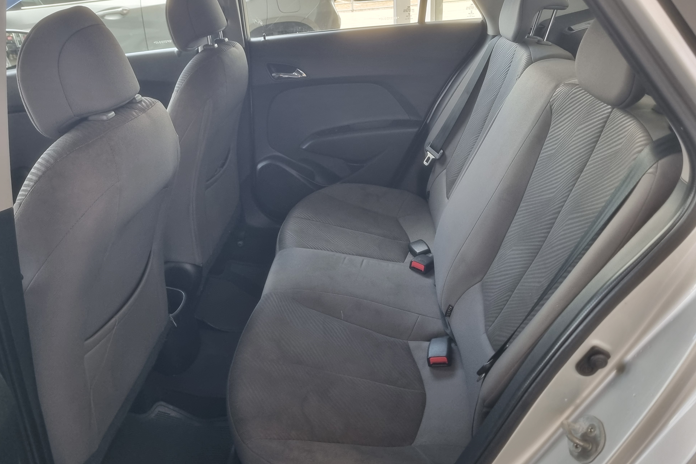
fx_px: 541
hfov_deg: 65.5
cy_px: 207
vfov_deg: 46.3
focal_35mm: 28
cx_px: 344
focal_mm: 5.4
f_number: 1.8
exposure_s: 1/120
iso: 250
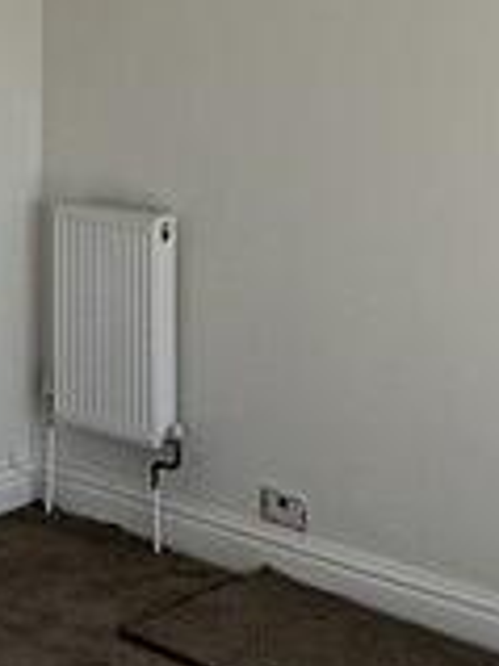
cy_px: 21
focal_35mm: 90
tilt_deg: -2.5
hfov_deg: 16.4
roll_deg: -0.6
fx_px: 1732
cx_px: 310
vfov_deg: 21.1
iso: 50
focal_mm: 2.22
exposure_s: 1/210
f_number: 2.2
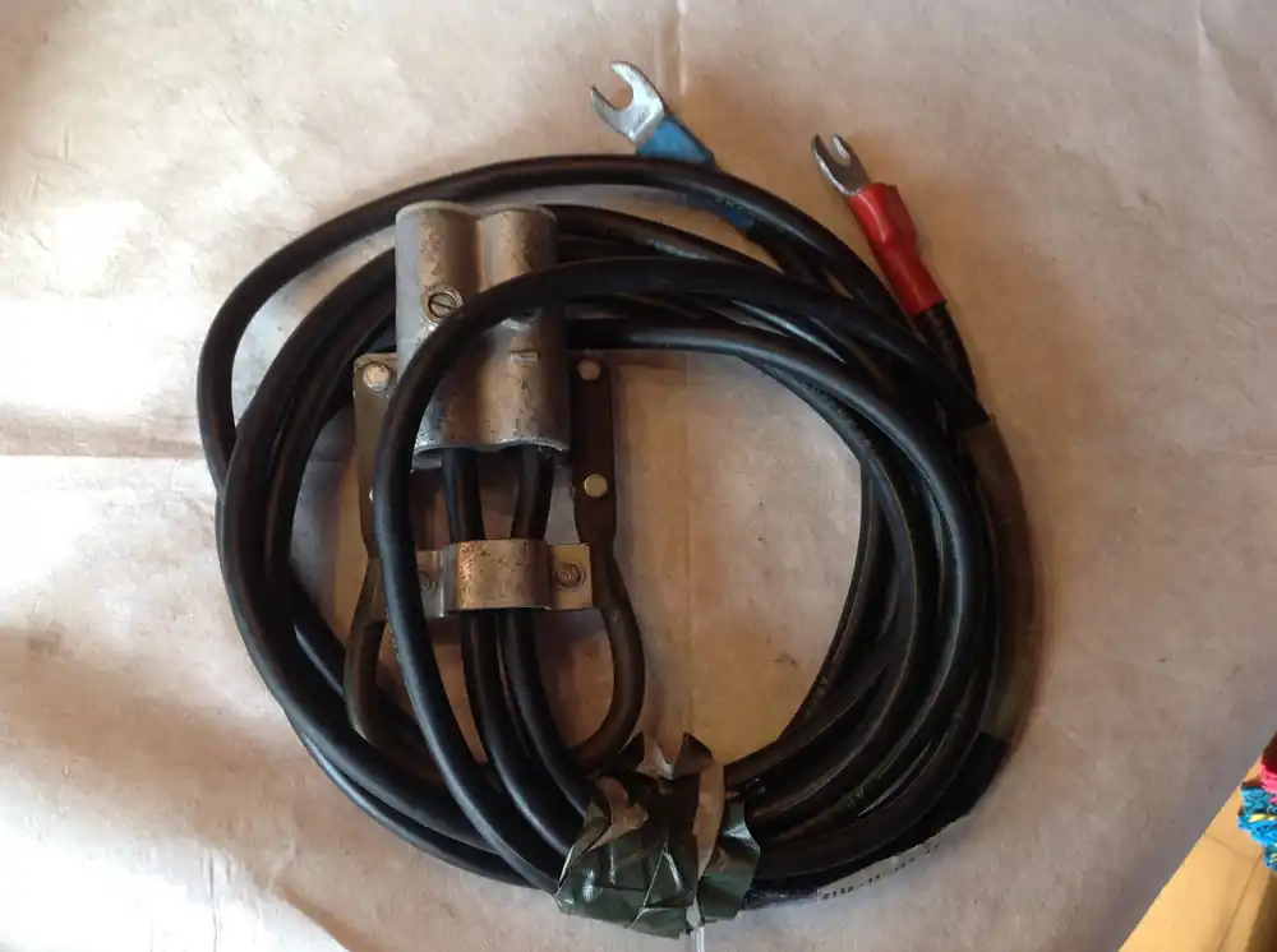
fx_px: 1289
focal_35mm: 35
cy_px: 476
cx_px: 638
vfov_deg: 40.6
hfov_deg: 52.7
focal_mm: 4.28
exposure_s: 1/30
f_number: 2.4
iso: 64
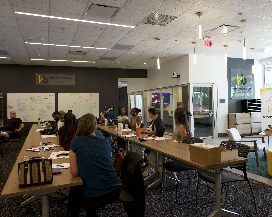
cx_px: 146
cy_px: 107
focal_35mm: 28
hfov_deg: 62.1
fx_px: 225
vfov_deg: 51.5
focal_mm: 24
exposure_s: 1/160
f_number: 4
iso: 1000
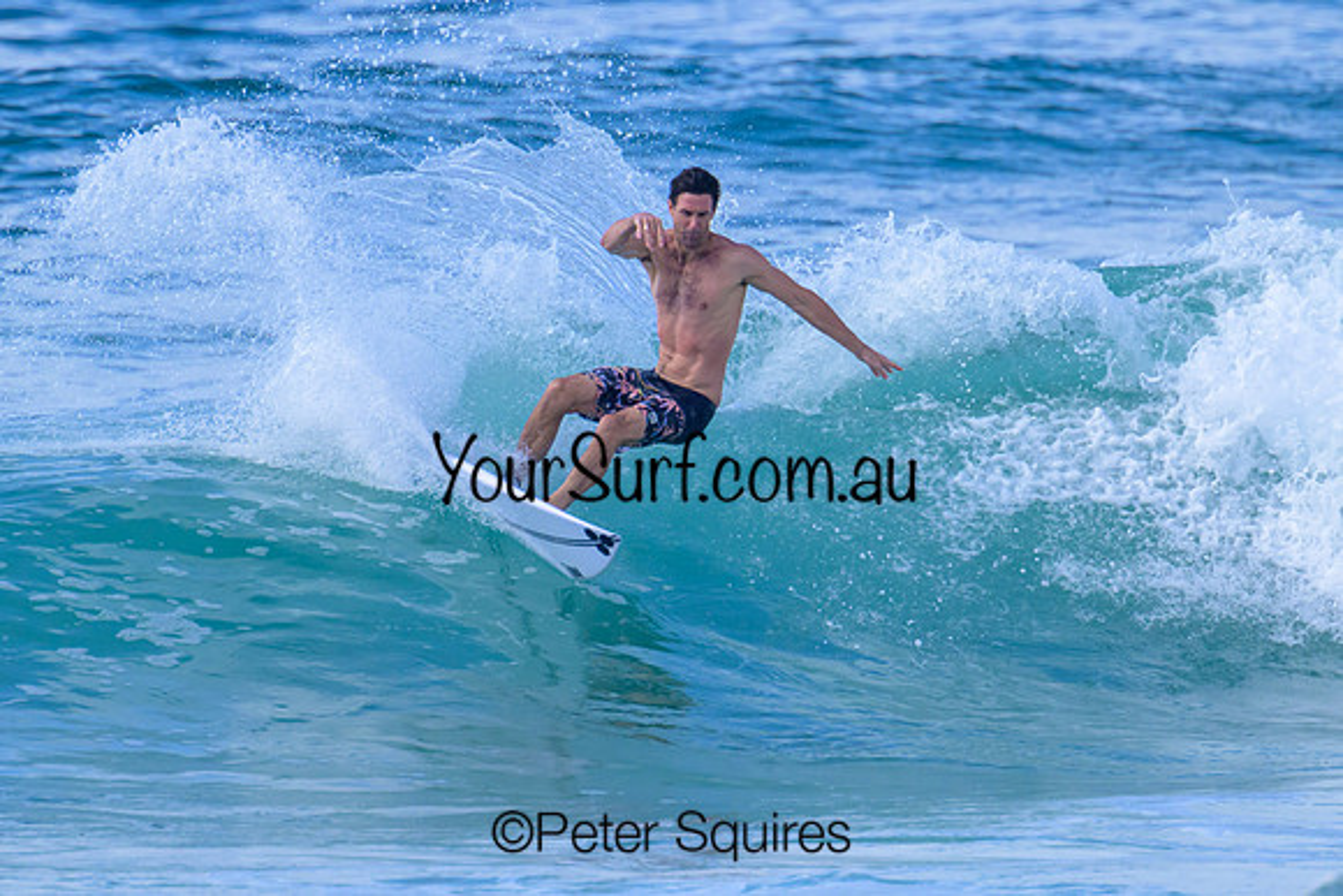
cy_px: 420
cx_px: 724
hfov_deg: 1.9
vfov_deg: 1.3
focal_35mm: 1094
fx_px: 40828
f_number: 11
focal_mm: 800
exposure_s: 1/2000
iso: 1100
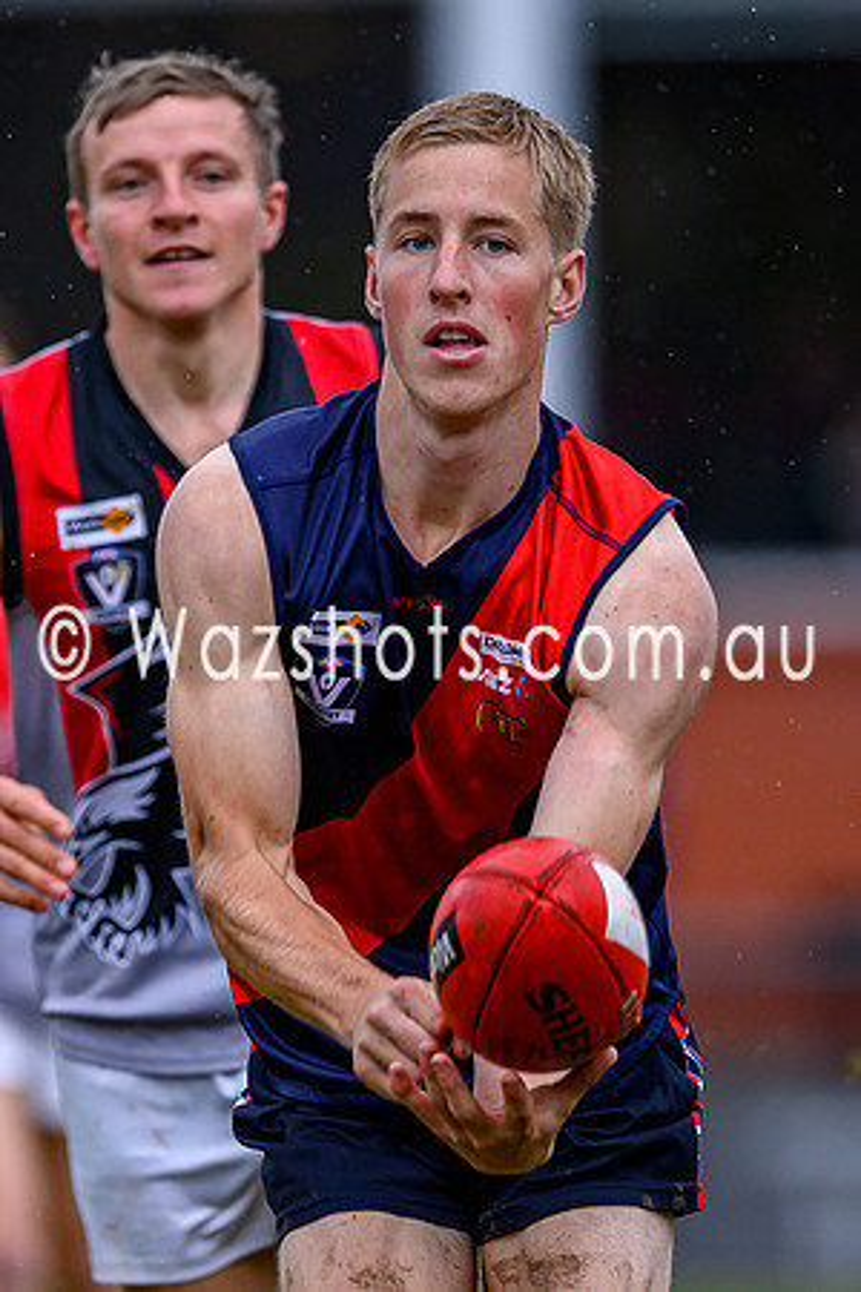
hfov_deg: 1.3
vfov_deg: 1.9
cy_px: 788
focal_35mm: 1063
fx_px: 38129
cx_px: 279
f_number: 4
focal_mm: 500
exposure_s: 1/1250
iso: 720
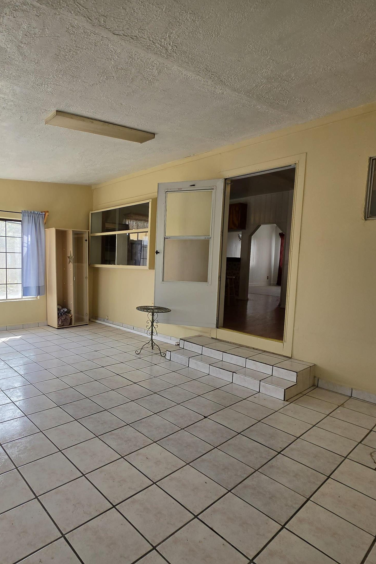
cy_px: 293
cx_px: 118
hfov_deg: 62.5
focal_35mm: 19
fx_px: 298
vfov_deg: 86.9
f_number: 1.9
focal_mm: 2.2
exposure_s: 1/265
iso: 32
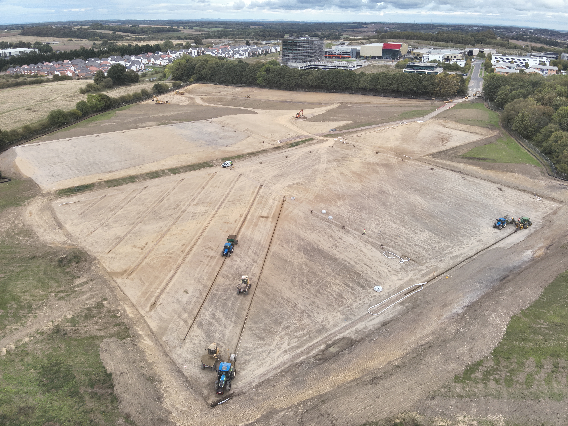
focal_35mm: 24
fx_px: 394
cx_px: 284
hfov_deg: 71.6
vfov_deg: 56.8
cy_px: 213
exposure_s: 1/1000
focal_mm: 4.4
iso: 400
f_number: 2.8
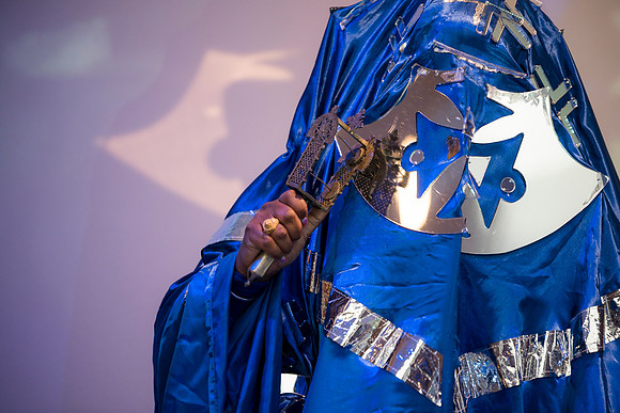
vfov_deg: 6.9
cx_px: 310
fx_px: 3445
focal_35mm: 200
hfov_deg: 10.3
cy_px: 206
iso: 640
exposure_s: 1/125
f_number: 2.8
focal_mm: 200
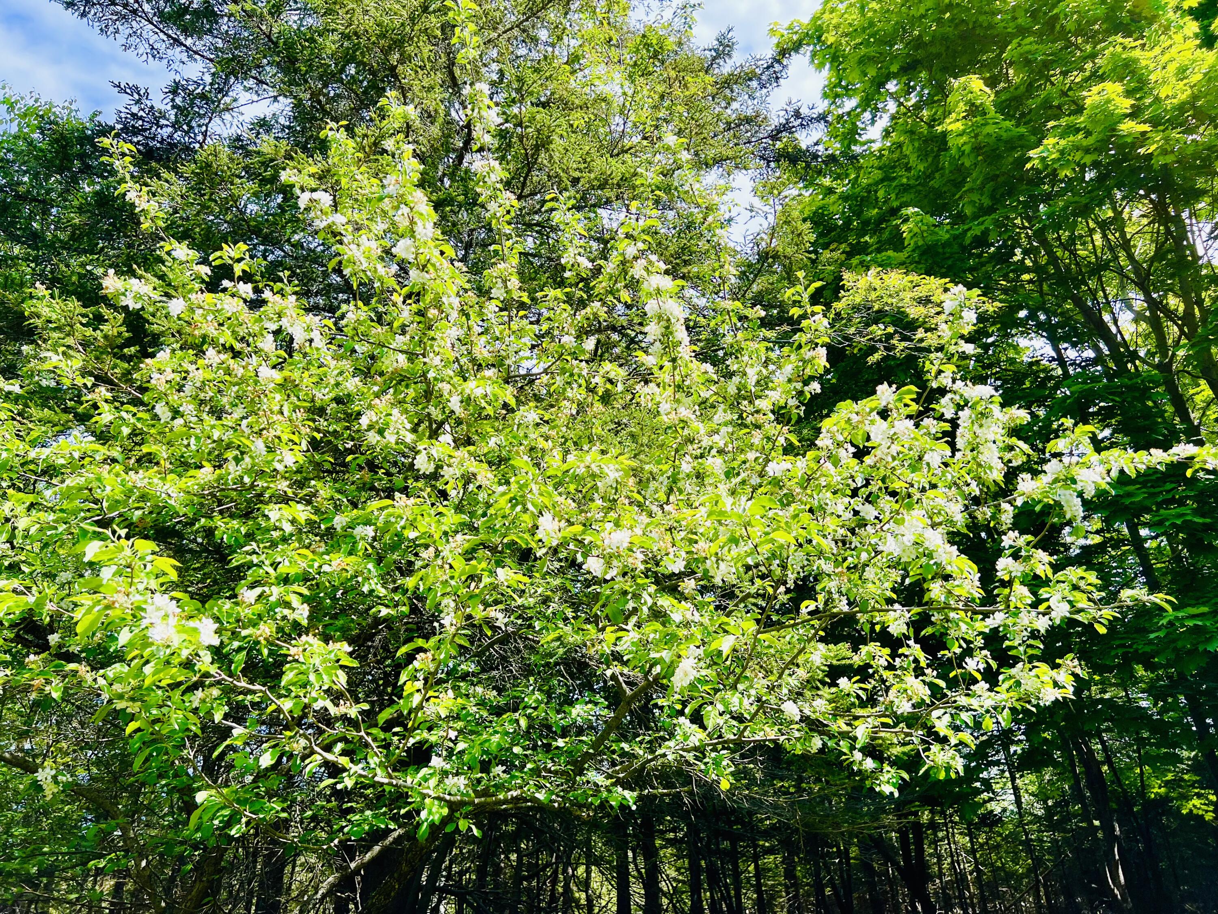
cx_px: 609
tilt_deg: +24.7
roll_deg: +2.7
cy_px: 457
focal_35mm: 26
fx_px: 915
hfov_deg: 67.3
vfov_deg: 53.1
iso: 50
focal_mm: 5.7
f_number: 1.5
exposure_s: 1/1669
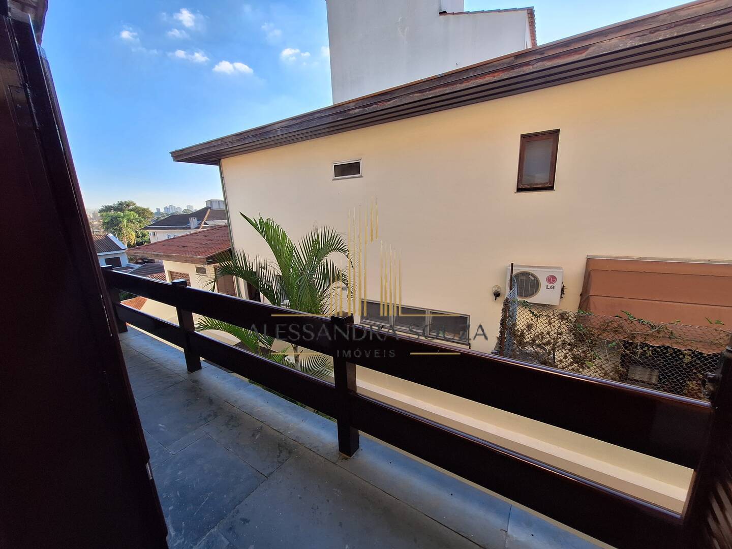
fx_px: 275
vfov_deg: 89.9
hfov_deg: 106.2
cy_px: 274
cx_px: 366
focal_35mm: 13
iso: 40
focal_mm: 1.74
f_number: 2.2
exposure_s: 1/517
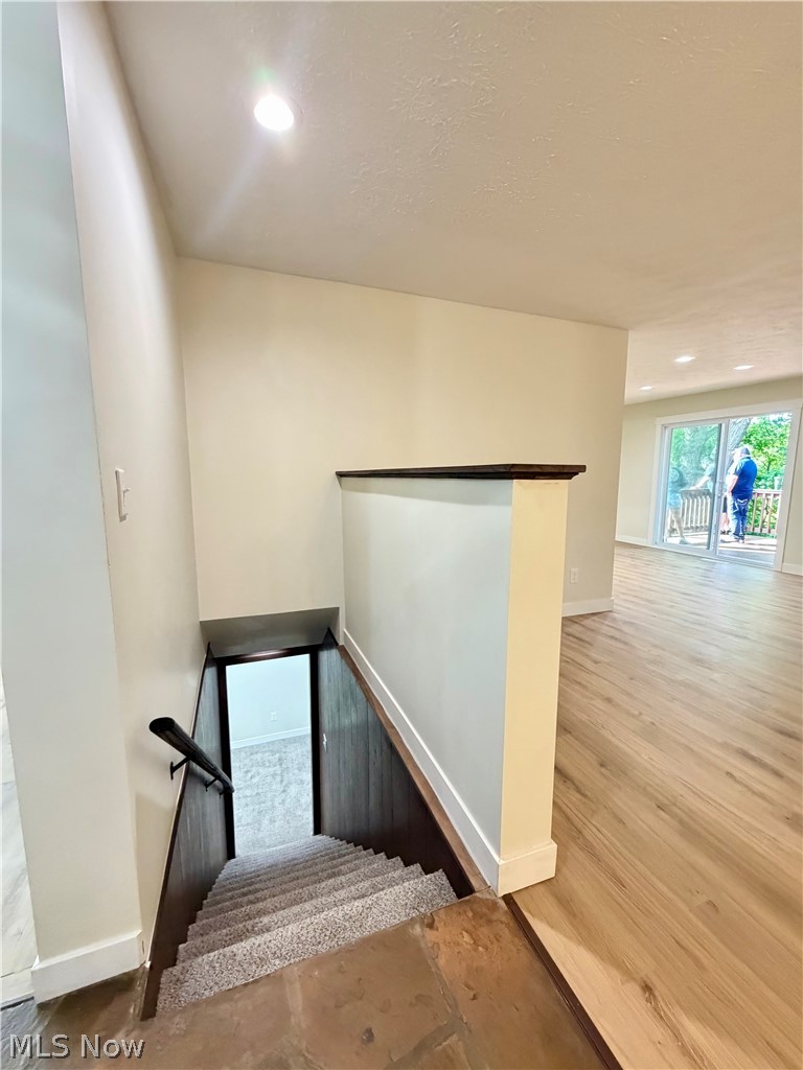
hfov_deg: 85.7
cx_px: 402
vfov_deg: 102.1
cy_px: 535
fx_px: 433
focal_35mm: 14
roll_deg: +1.5
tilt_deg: -8.0
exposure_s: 1/60
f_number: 2.2
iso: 640
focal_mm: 2.22
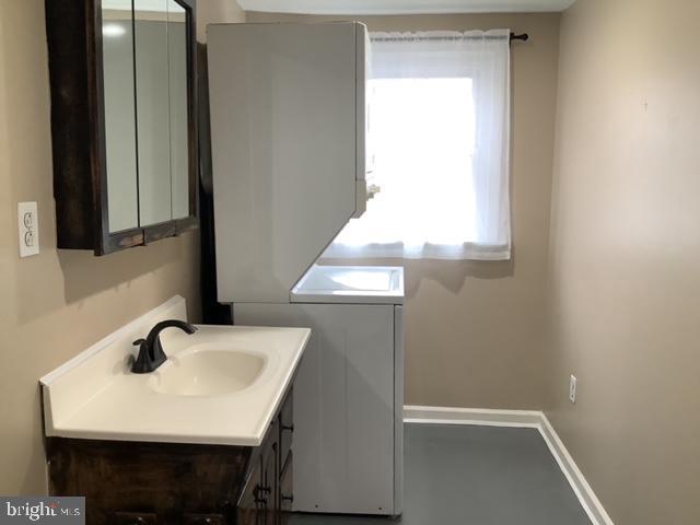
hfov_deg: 58.4
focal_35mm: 31
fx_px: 627
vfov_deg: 45.4
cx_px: 350
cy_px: 262
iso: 100
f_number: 2.4
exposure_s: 1/60
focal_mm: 3.3
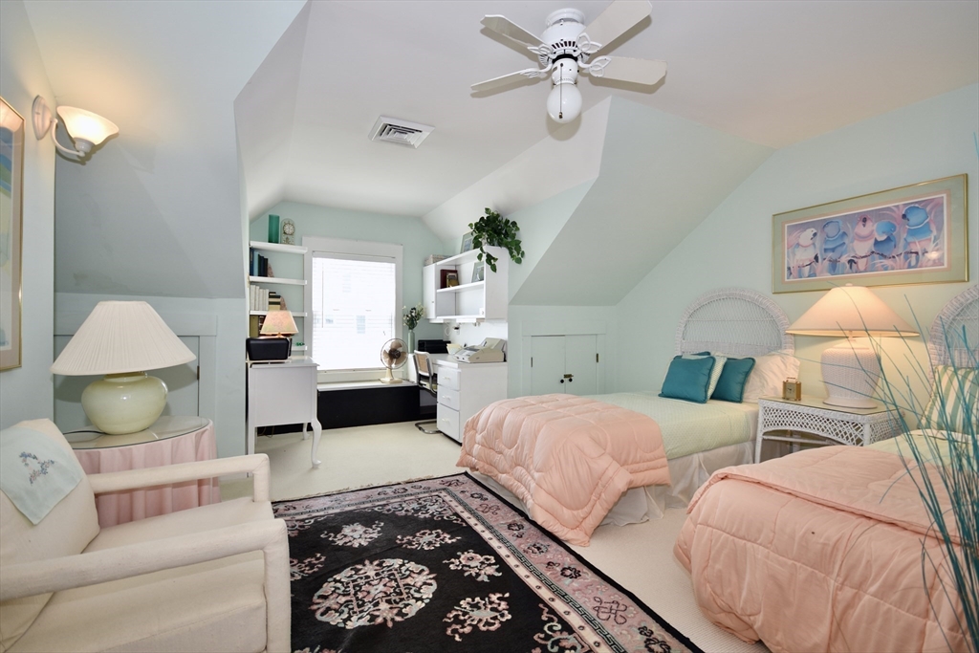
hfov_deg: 100.4
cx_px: 490
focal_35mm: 15
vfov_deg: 77.3
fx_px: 408
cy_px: 326
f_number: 4
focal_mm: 10
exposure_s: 1/60
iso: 200
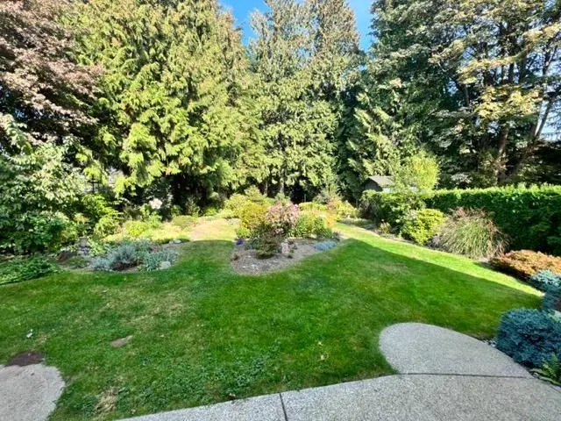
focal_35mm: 13
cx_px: 280
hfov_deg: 106.2
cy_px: 210
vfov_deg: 89.9
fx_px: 211
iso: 32
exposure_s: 1/333
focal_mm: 1.57
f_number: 1.8
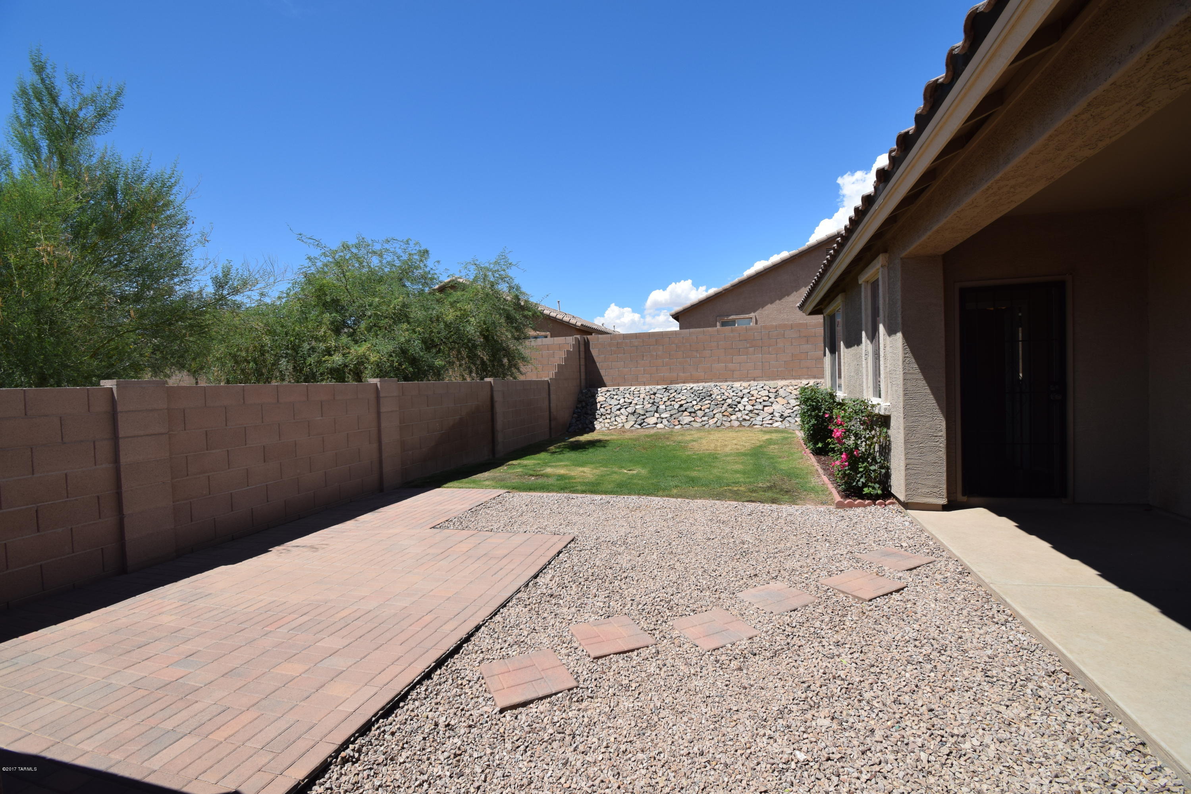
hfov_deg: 100.4
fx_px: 496
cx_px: 596
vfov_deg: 77.3
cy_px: 397
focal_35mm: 15
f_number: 10
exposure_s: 1/400
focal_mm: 10
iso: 200
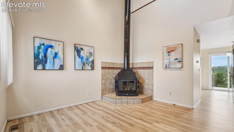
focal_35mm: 16
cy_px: 71
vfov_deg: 67.0
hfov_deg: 99.4
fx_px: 99
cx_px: 119
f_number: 8
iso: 800
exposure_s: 1/60
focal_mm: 10
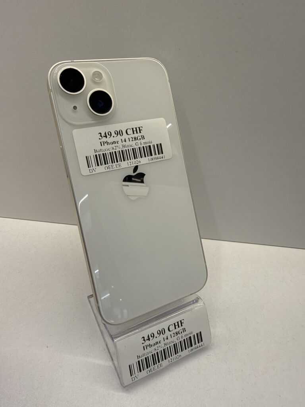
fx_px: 294
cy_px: 204
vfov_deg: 69.4
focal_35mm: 25
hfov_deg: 54.9
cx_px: 152
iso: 64
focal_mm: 2.22
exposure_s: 1/100
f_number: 2.2
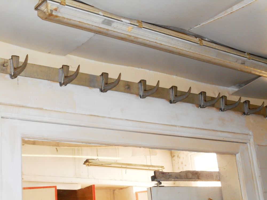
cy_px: 100
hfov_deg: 33.2
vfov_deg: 25.2
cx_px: 134
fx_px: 447
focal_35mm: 58
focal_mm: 10
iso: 220
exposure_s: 1/60
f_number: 4.9
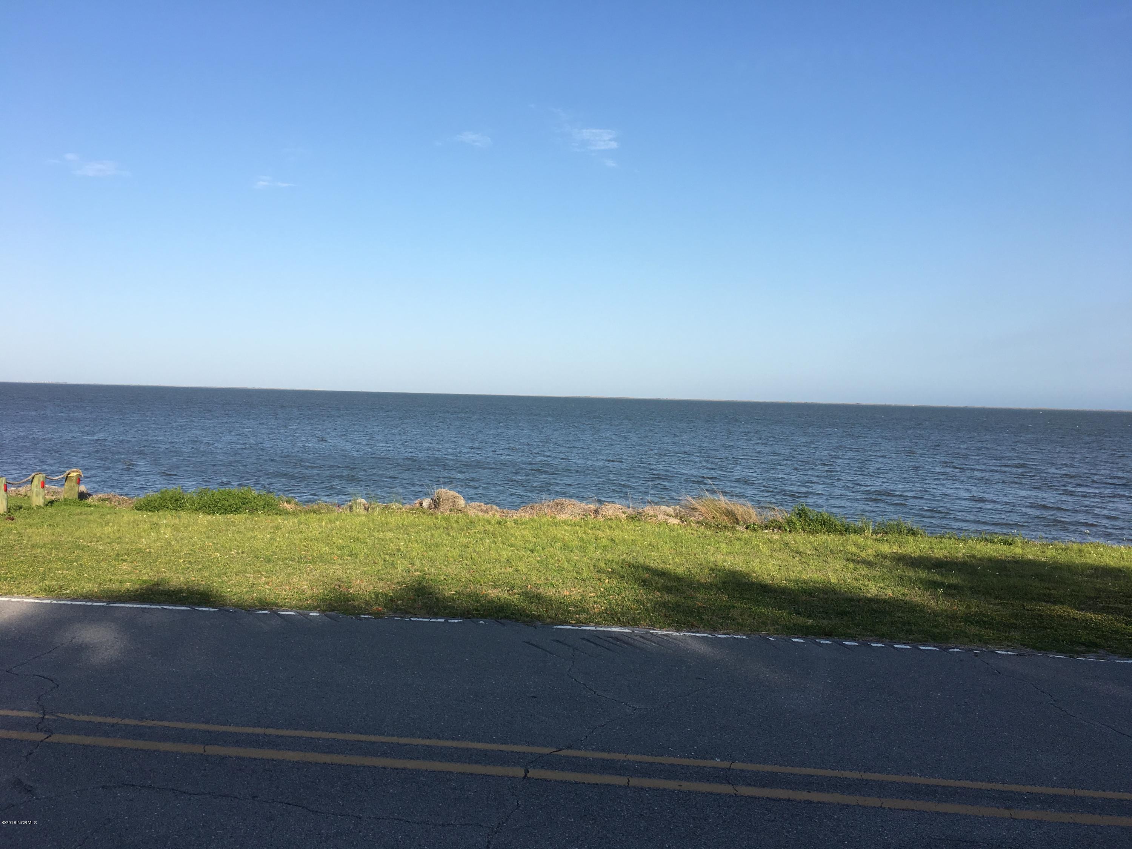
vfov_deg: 48.2
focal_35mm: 29
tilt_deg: -2.2
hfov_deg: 61.7
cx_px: 566
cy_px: 424
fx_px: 948
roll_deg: -1.5
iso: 25
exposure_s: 1/1399
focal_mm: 4.15
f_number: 2.2
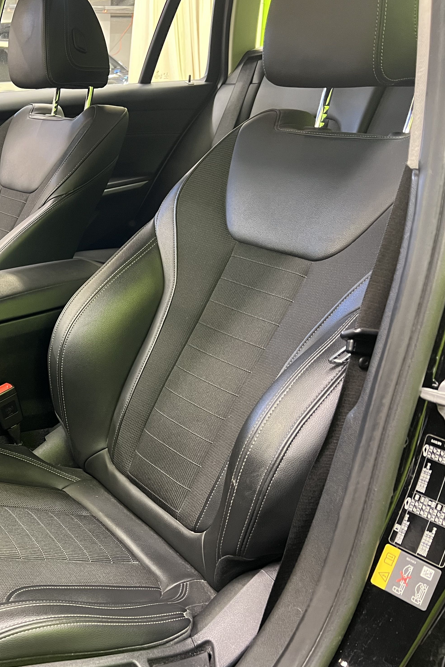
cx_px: 7
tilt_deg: -20.6
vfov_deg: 51.9
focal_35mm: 37
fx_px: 686
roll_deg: +2.2
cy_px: 339
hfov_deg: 33.1
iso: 400
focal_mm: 5.7
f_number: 1.5
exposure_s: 1/33
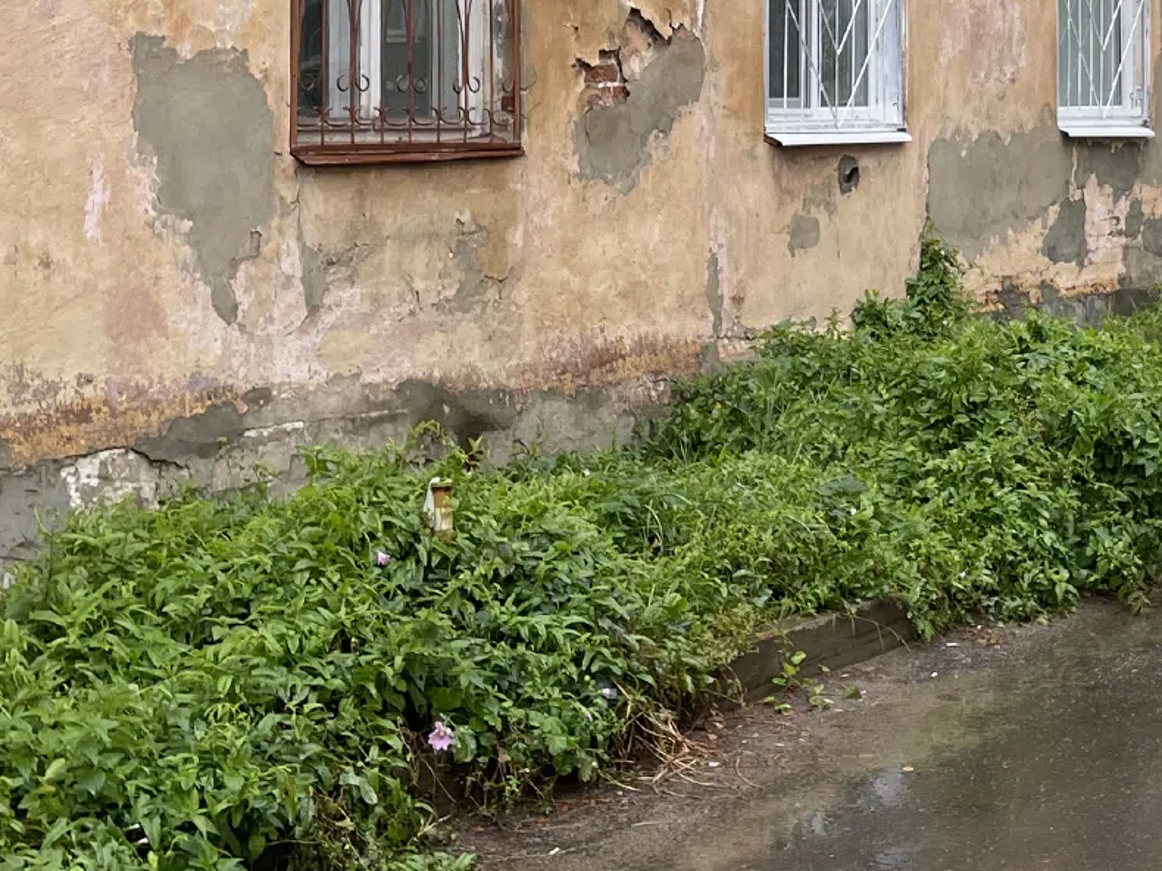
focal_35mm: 79
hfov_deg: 23.9
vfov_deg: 18.2
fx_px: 2651
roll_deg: +0.7
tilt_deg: +2.4
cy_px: 13
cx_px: 1077
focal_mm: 4.2
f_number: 1.6
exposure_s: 1/159
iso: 32
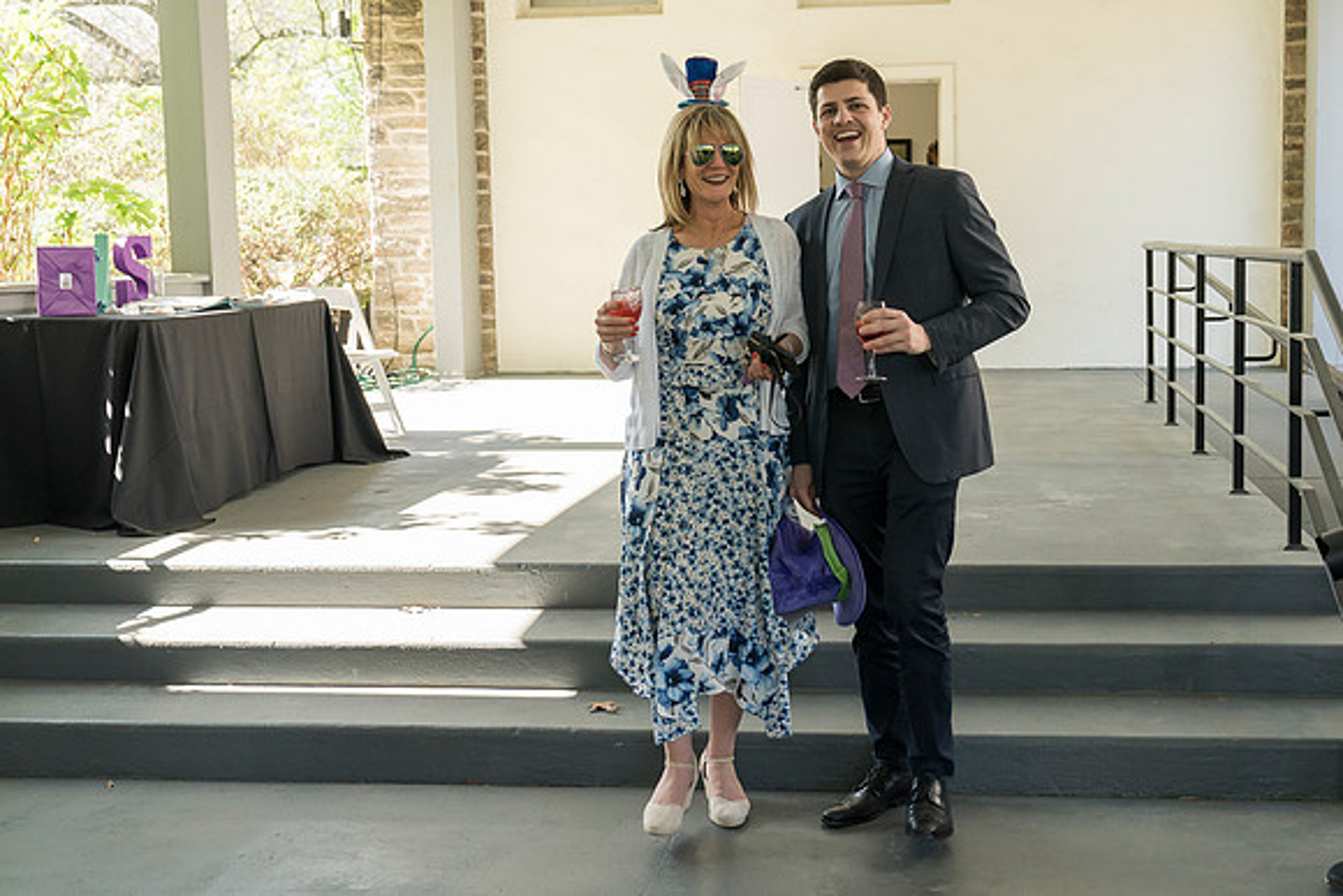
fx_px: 1672
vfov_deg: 30.0
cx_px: 792
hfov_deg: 43.6
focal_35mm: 45
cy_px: 419
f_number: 4.5
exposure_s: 1/160
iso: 320
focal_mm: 38
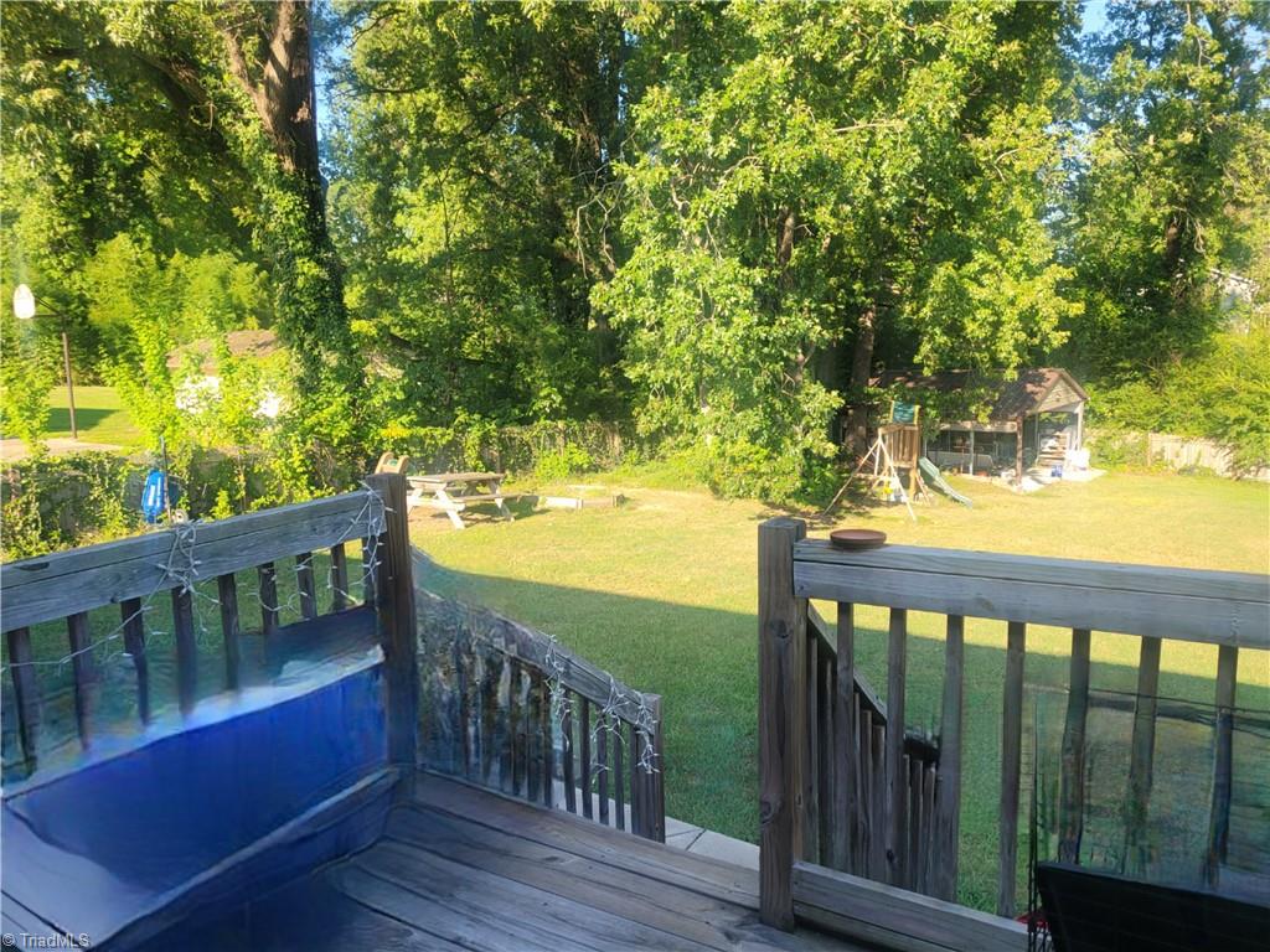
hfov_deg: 67.3
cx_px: 635
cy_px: 476
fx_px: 954
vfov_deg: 53.1
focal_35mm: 26
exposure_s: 1/500
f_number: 1.8
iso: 40
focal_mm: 5.4
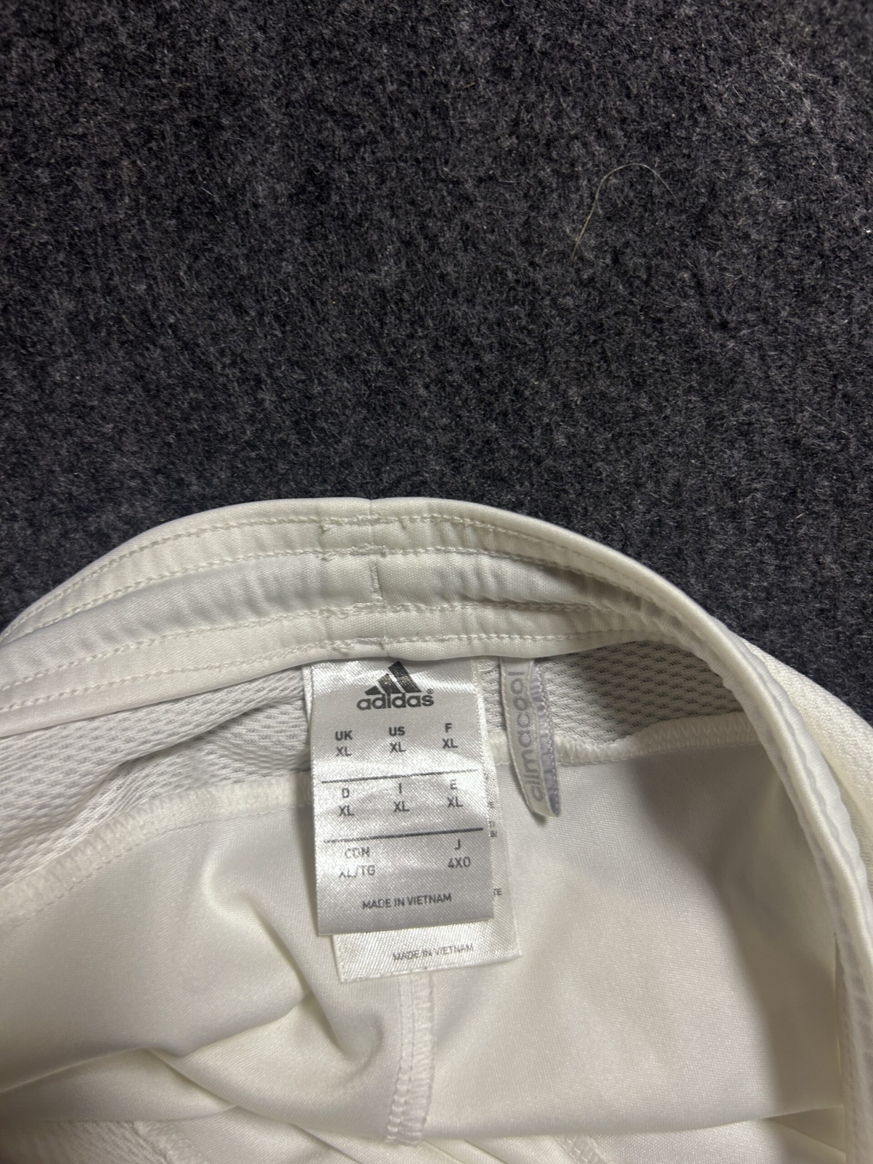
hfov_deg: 53.1
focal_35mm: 26
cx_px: 436
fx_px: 874
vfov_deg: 67.3
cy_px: 582
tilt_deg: -66.0
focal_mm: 5.7
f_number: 1.5
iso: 100
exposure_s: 1/100
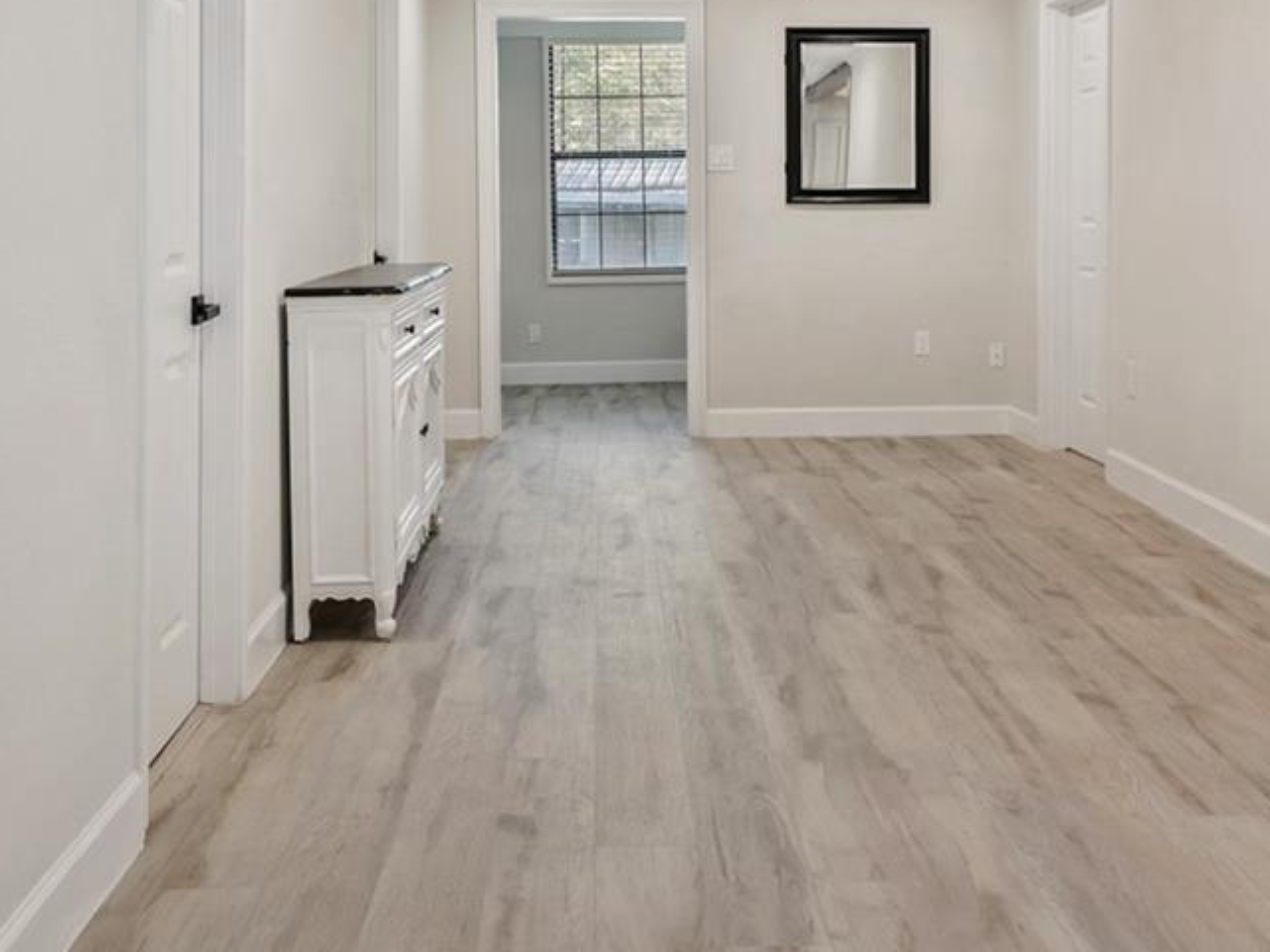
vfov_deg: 31.7
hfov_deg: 41.9
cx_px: 676
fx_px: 1657
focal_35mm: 45
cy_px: 292
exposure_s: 1.6
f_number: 8
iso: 100
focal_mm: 14.7
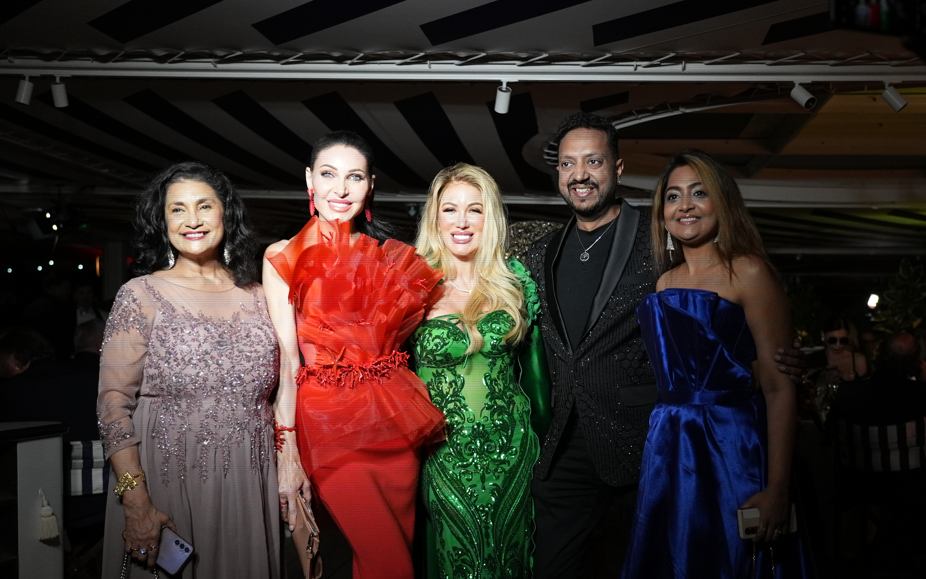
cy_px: 372
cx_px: 500
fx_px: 1110
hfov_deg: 45.2
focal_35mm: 44
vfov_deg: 29.1
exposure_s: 1/4000
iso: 3200
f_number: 2.8
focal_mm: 33
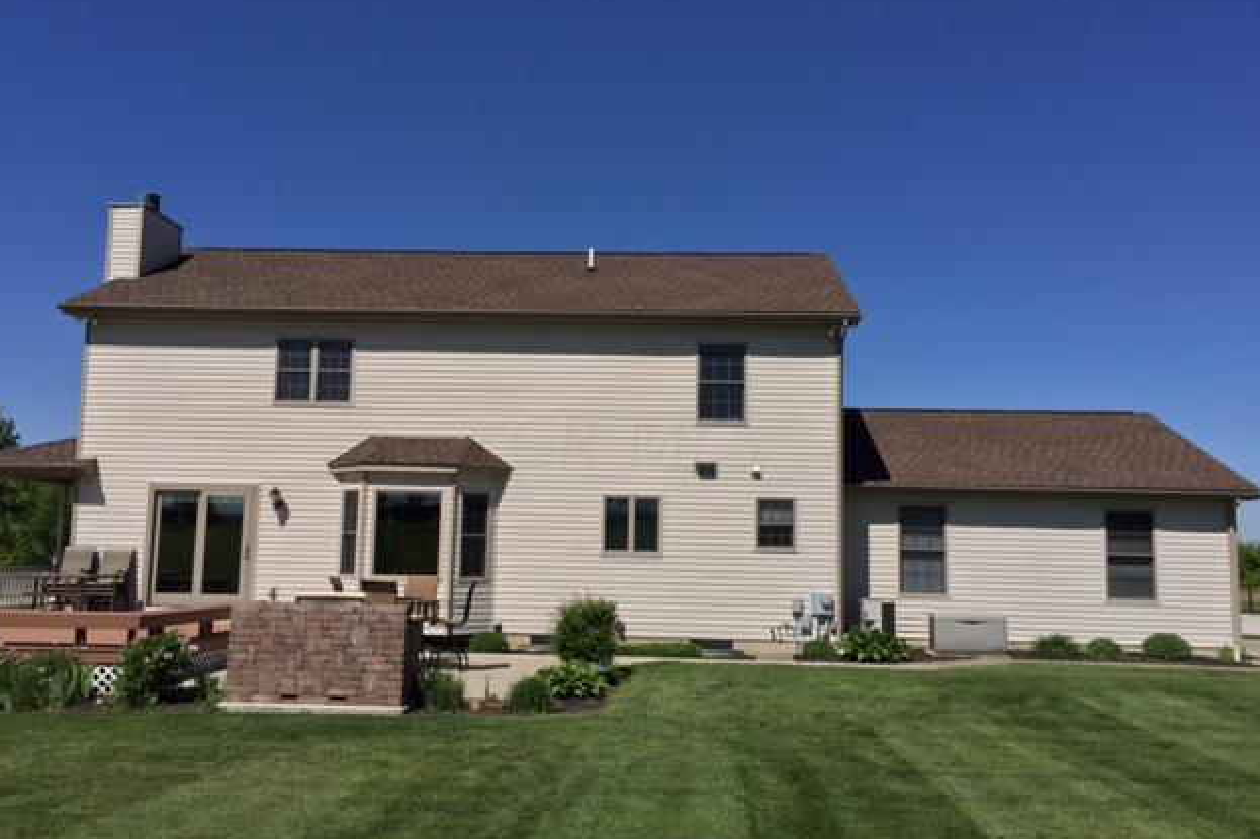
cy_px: 439
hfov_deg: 60.3
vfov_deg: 42.3
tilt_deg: +6.0
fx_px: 1085
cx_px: 631
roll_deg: -1.3
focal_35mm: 31
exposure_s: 1/3968
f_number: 2.2
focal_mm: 4.15
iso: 32
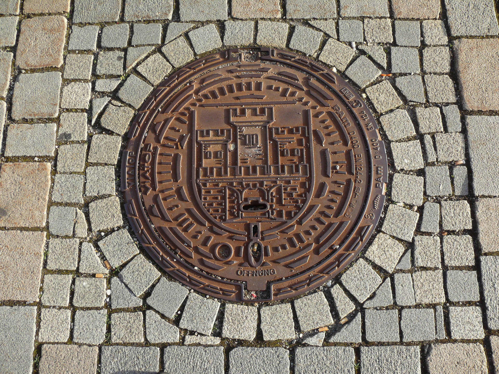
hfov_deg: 52.6
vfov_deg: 40.7
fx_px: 505
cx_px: 250
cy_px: 187
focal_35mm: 35
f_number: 4
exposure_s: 1/160
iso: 100
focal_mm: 7.4
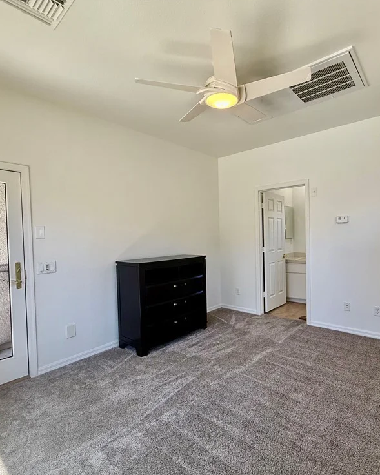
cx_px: 212
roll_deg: +1.1
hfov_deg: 70.6
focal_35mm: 19
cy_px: 243
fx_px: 267
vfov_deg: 83.3
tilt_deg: -1.0
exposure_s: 1/120
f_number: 2.2
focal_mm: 2.22
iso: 125
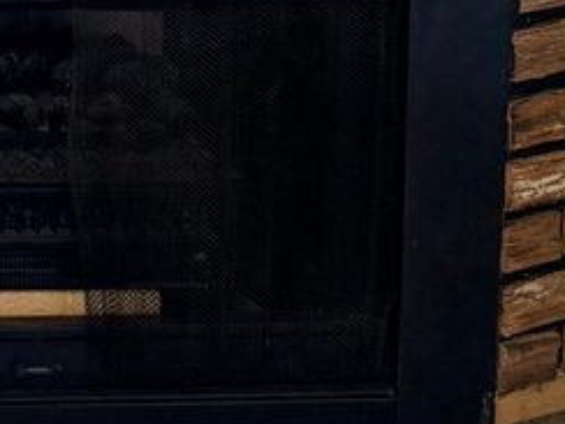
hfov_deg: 15.8
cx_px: -171
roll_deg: +0.7
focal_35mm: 118
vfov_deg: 11.7
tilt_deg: -7.4
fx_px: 1926
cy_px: -317
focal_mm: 6.76
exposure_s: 1/60
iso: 200
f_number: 1.78
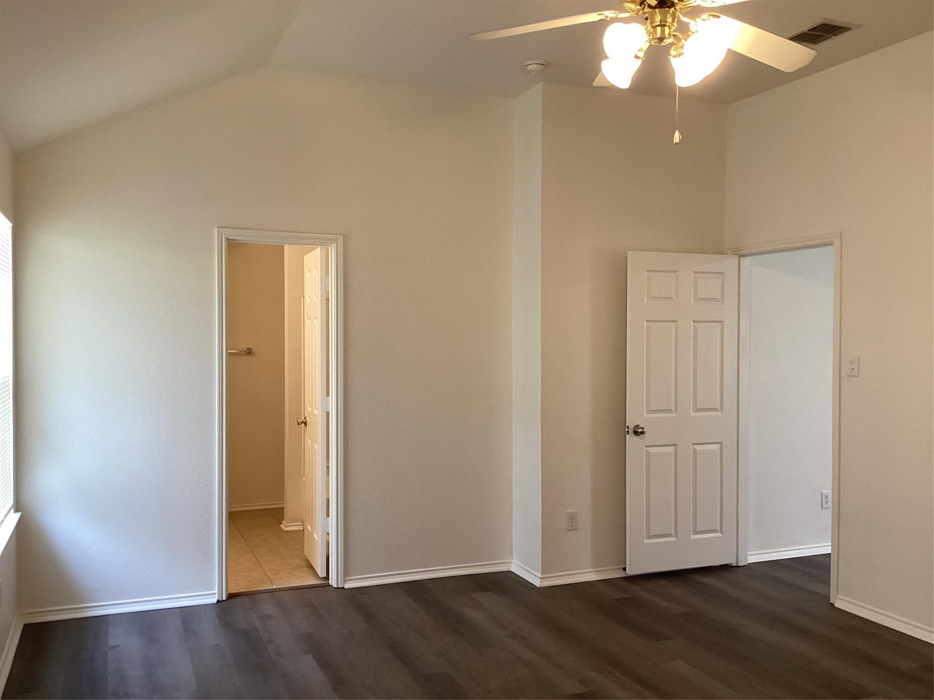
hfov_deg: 58.4
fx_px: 836
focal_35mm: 31
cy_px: 350
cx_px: 467
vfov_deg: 45.4
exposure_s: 1/60
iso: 125
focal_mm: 3.3
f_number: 2.4
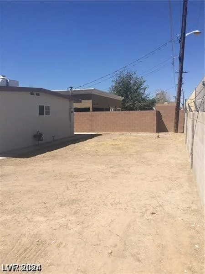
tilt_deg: -6.1
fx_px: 229
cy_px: 137
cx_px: 102
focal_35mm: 29
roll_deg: +3.0
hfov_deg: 48.2
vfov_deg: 61.7
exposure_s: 1/3425
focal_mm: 4.15
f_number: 2.2
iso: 32
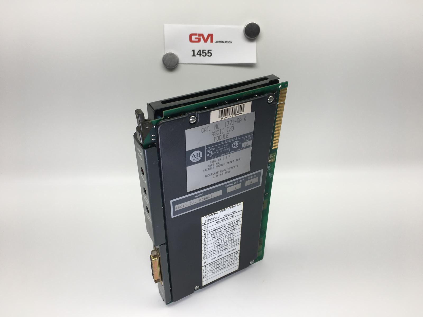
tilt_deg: -35.3
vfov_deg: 48.2
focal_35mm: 29
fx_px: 354
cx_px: 212
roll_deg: -1.3
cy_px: 158
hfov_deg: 61.7
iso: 25
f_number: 2.2
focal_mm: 4.15
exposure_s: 1/217
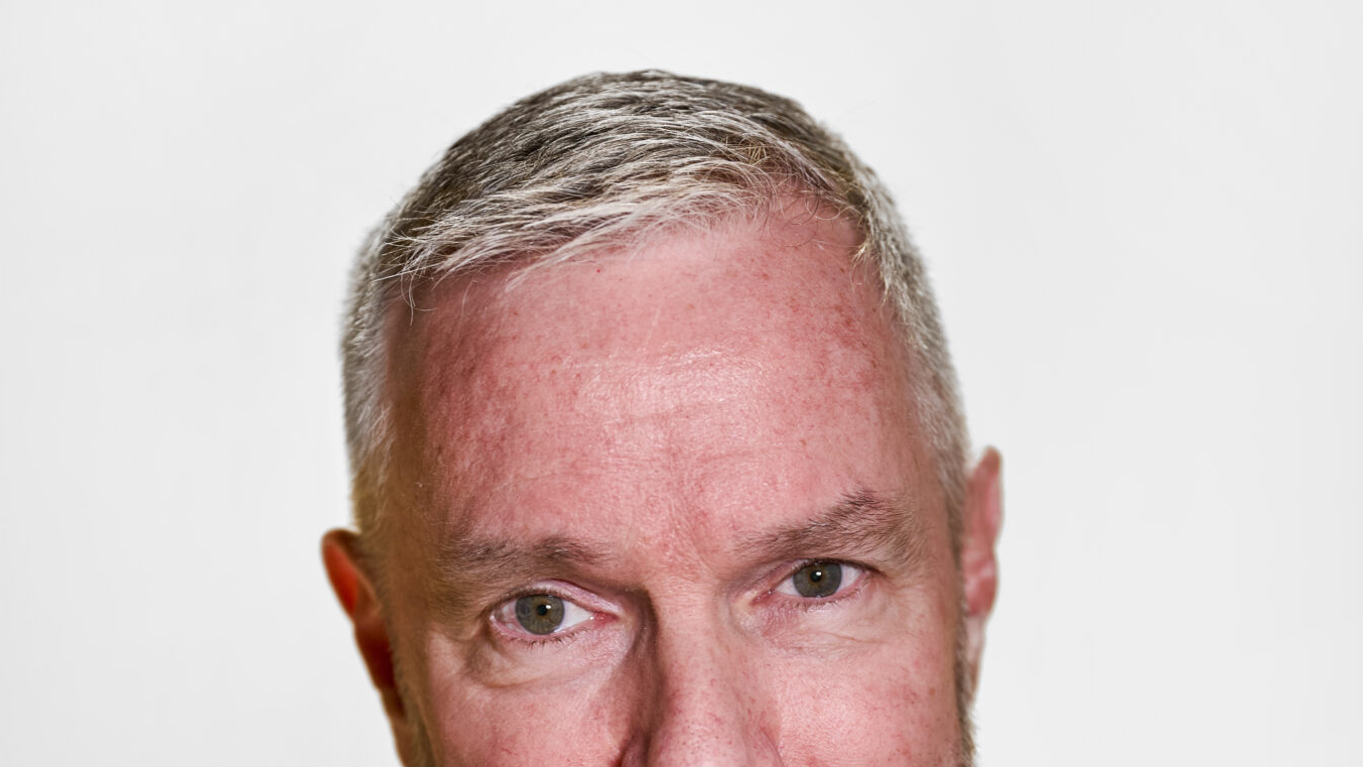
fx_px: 4012
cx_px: 682
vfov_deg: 10.8
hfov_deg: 19.3
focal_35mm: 111
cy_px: 830
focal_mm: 70
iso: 320
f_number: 2.8
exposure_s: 1/125
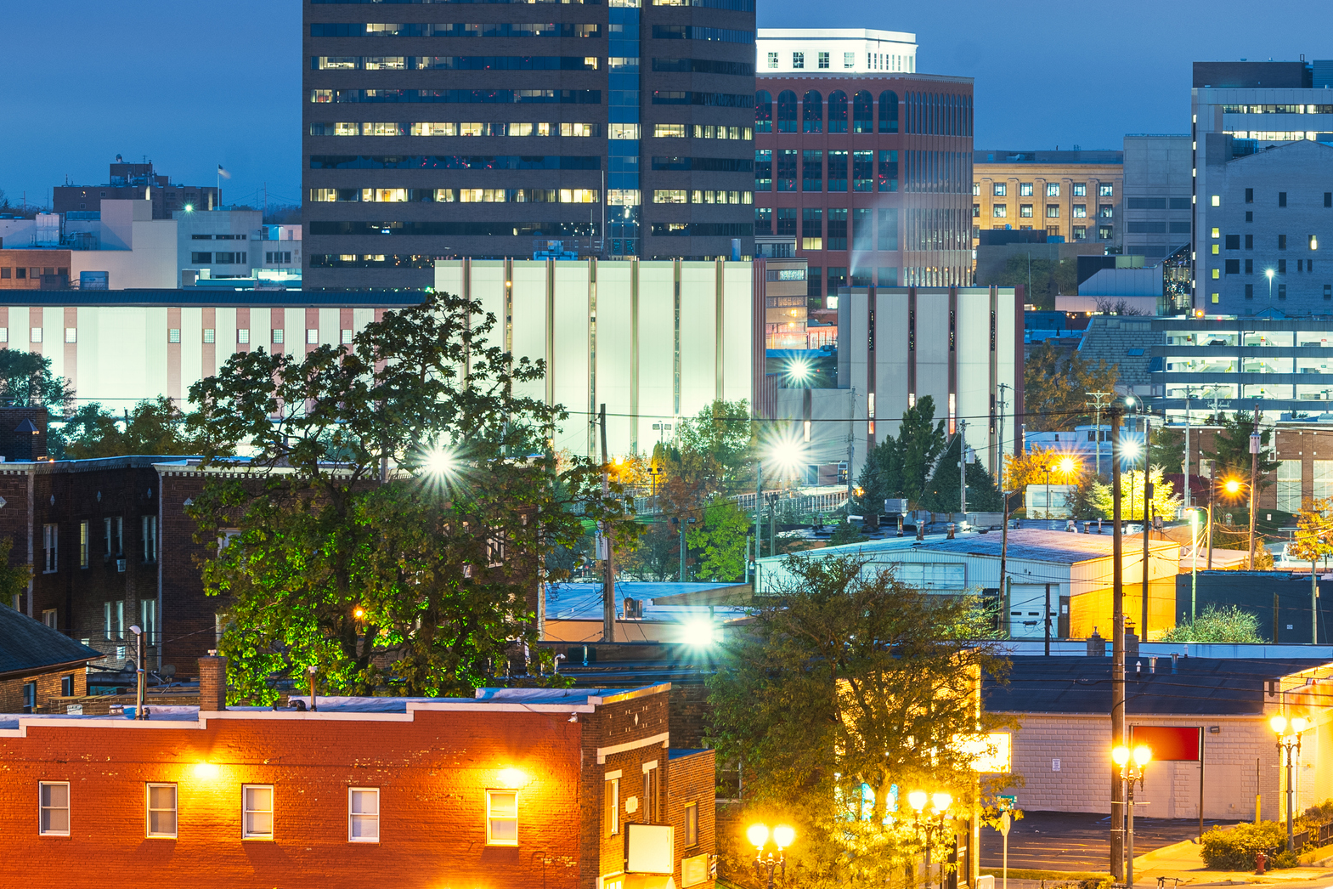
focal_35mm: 234
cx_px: 1473
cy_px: 306
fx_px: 8664
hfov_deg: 8.7
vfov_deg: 5.9
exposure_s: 30
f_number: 9
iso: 64
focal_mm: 95
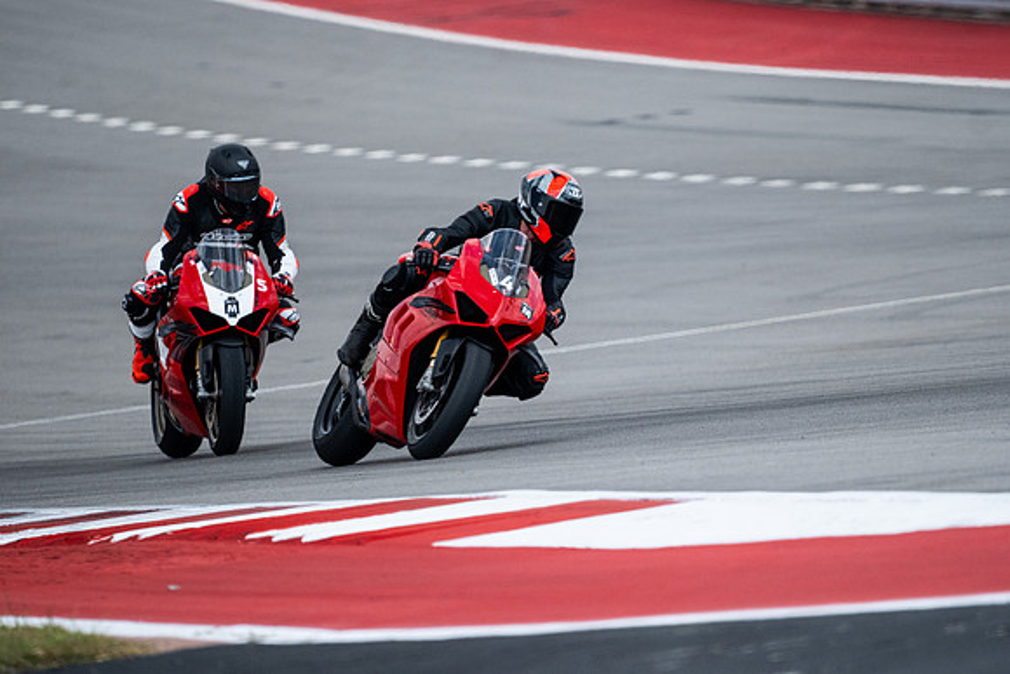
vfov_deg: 1.8
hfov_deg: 2.7
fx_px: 21046
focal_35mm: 750
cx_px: 505
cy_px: 337
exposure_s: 1/4000
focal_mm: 500
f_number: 5.6
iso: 1250
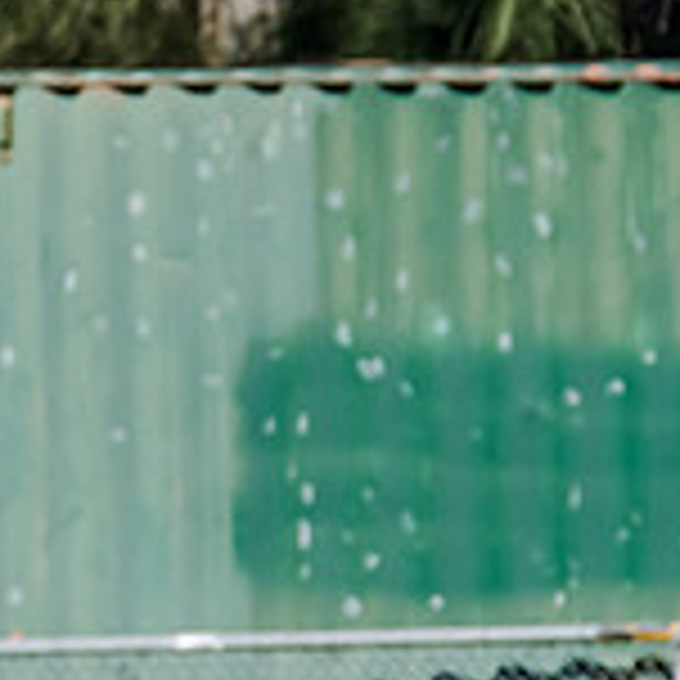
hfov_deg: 1.3
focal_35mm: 1364
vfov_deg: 1.3
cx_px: -255
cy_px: 142
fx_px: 30315
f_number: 8
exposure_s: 1/1600
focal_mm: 360
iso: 800
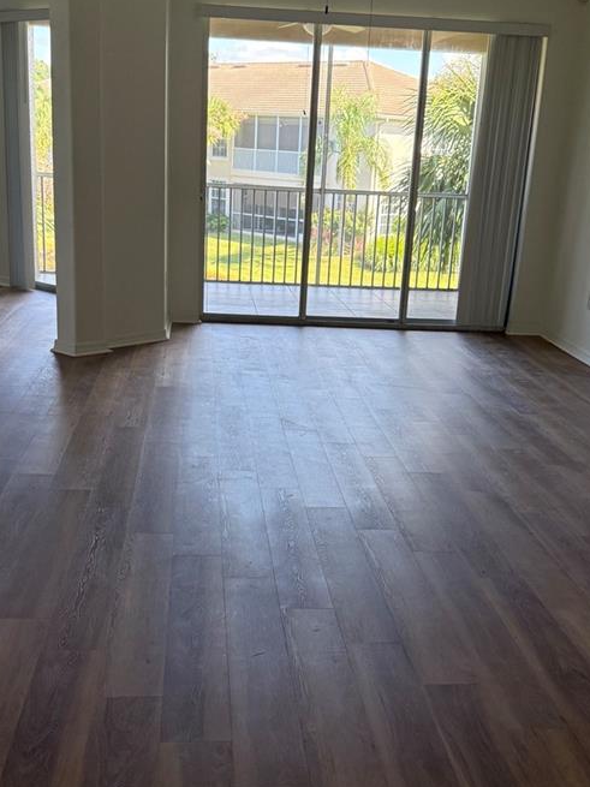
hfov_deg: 32.9
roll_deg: -3.4
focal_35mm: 44
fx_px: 1000
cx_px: 300
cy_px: 445
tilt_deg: -17.0
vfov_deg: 42.9
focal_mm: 6.76
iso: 200
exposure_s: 1/160
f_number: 1.78
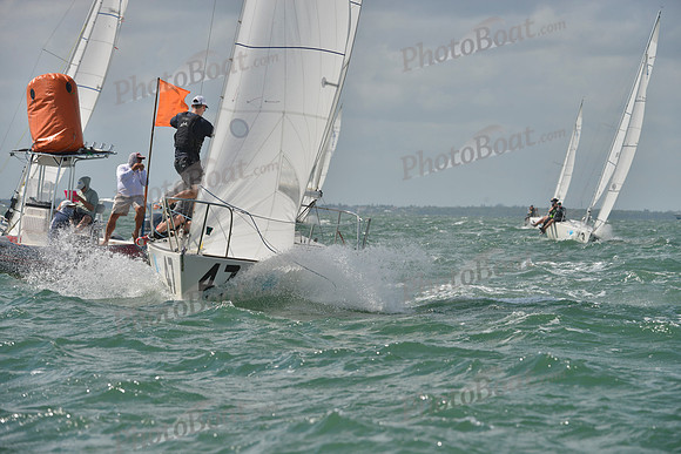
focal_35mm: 200
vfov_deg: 6.9
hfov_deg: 10.3
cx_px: 340
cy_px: 227
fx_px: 3784
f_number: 9
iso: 280
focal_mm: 200
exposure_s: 1/1250
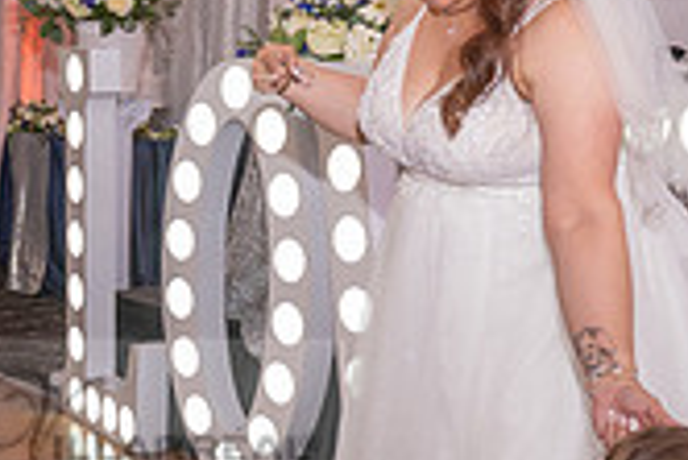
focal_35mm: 84
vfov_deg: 16.0
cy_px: 437
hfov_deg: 23.2
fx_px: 1607
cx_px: -4
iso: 1600
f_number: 3.5
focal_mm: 24
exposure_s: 1/160
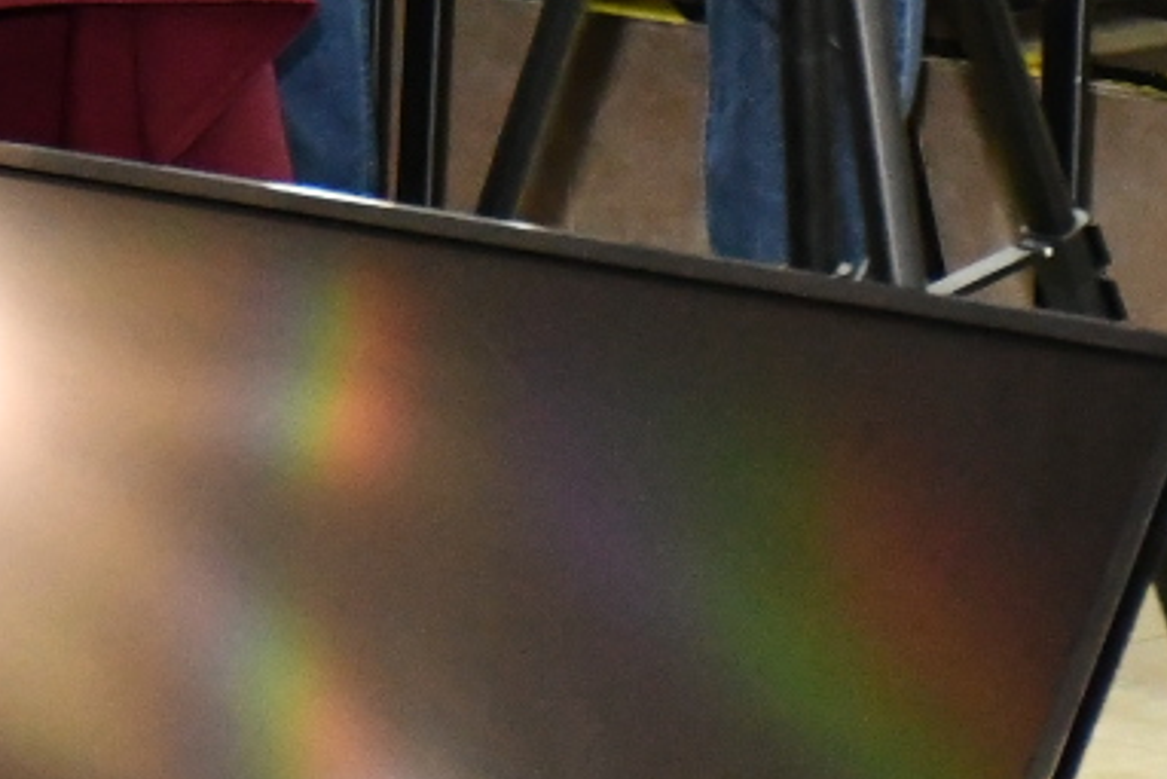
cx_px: -730
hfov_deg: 5.2
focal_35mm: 394
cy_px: -840
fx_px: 12776
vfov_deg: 3.5
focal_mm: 62
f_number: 5
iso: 4500
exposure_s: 1/60
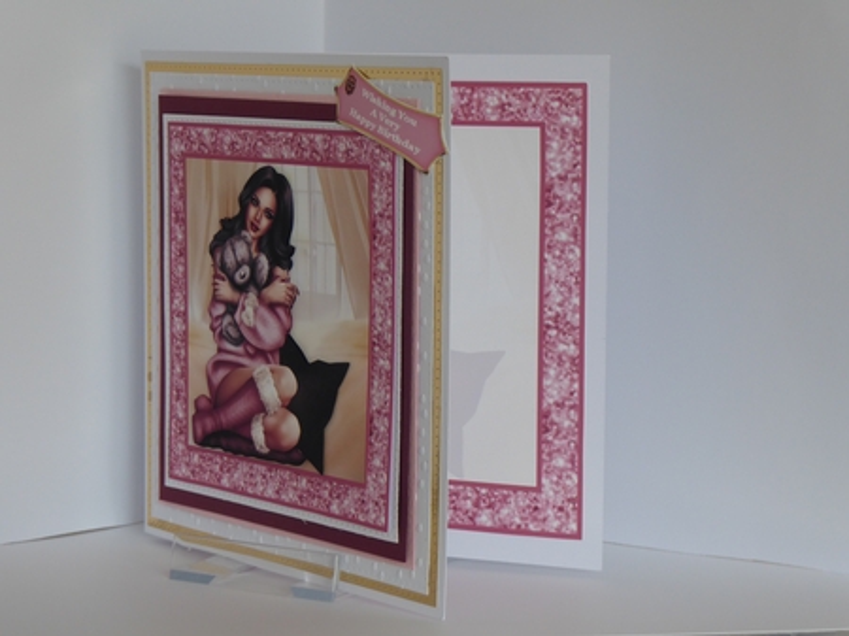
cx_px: 424
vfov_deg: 13.8
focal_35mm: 107
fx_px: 2623
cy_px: 318
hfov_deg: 18.4
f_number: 5
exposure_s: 1/60
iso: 160
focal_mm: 17.5
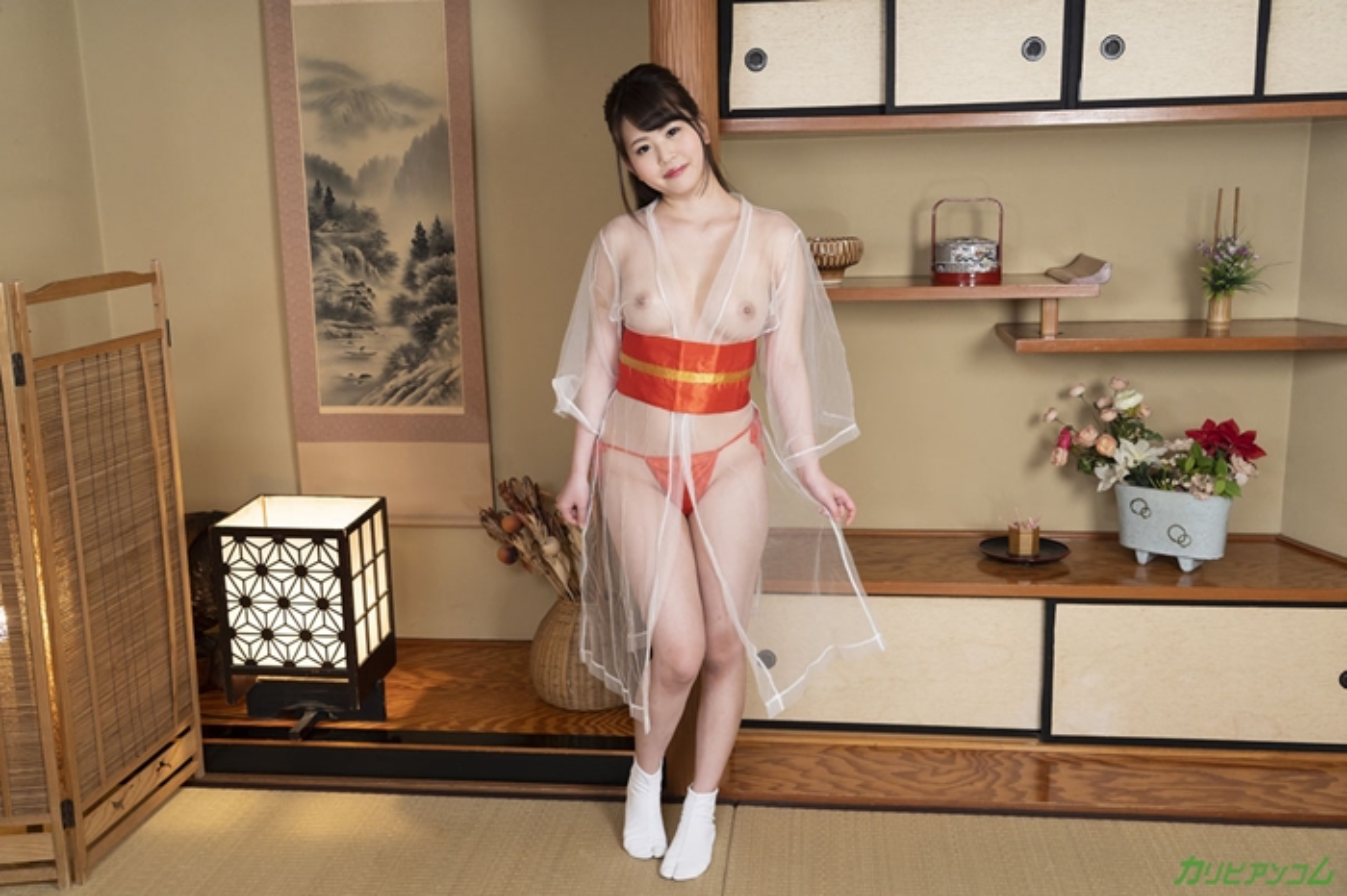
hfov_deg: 57.2
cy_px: 448
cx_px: 674
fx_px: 1234
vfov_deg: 39.9
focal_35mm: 33
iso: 2000
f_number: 4
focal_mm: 33
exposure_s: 1/200
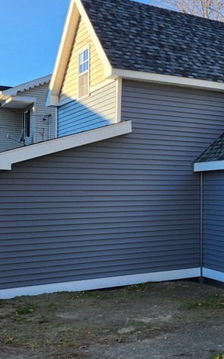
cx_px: 255
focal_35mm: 53
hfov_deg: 22.8
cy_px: 170
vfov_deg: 38.2
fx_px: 518
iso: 20
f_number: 1.8
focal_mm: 5.4
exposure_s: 1/420
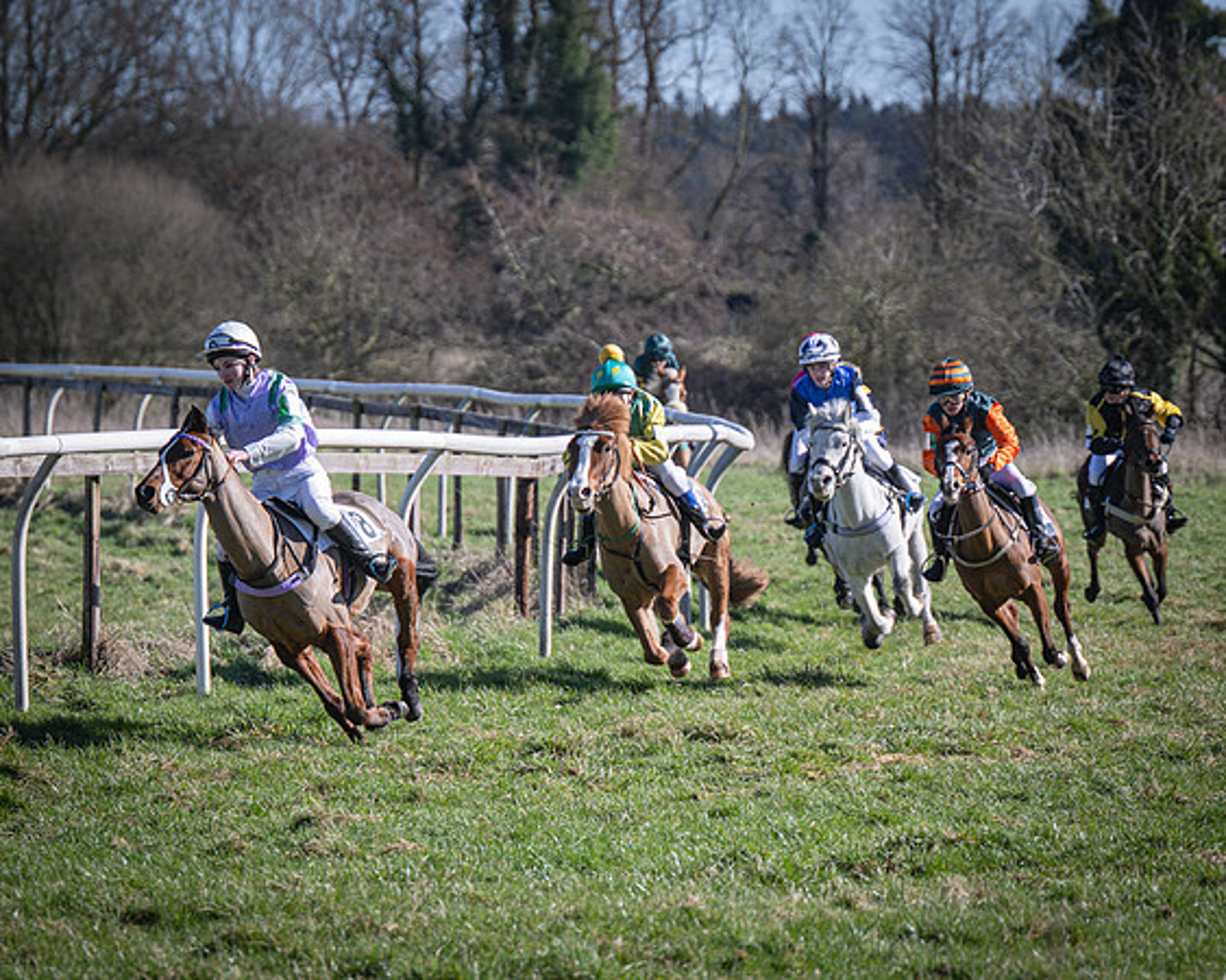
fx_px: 8800
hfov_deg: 8.0
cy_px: 490
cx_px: 511
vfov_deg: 6.4
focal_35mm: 243
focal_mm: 140
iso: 125
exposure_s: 1/1000
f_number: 4
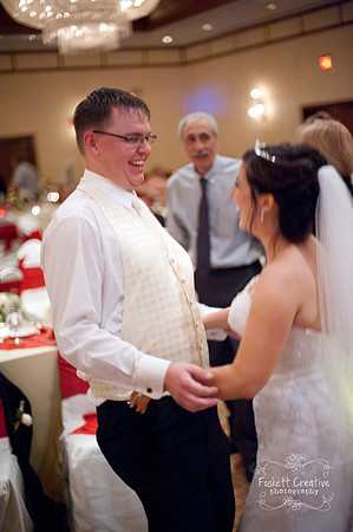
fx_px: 737
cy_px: 266
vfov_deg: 39.6
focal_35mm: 50
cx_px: 176
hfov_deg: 26.9
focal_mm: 50
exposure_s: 1/60
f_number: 1.4
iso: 4000
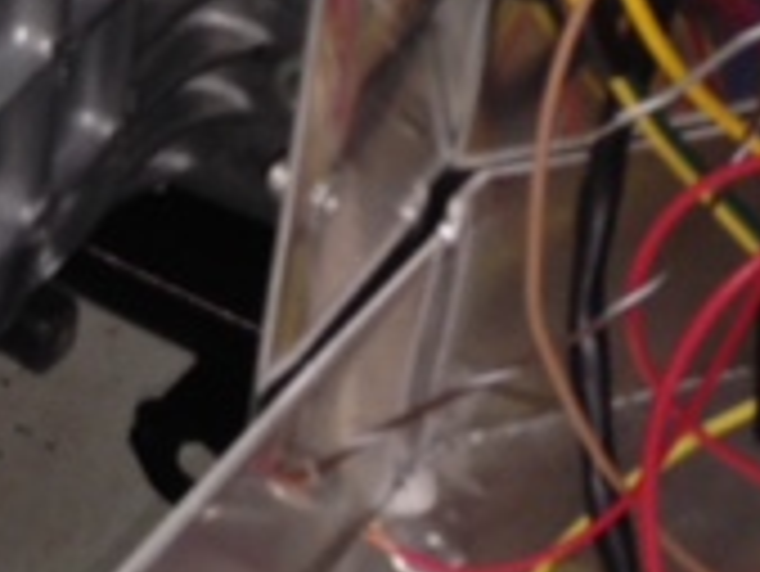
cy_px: -464
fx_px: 2746
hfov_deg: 14.1
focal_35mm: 125
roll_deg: +1.7
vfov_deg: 11.1
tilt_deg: -28.5
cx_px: -567
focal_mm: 4.12
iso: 50
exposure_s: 1/30
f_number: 2.4
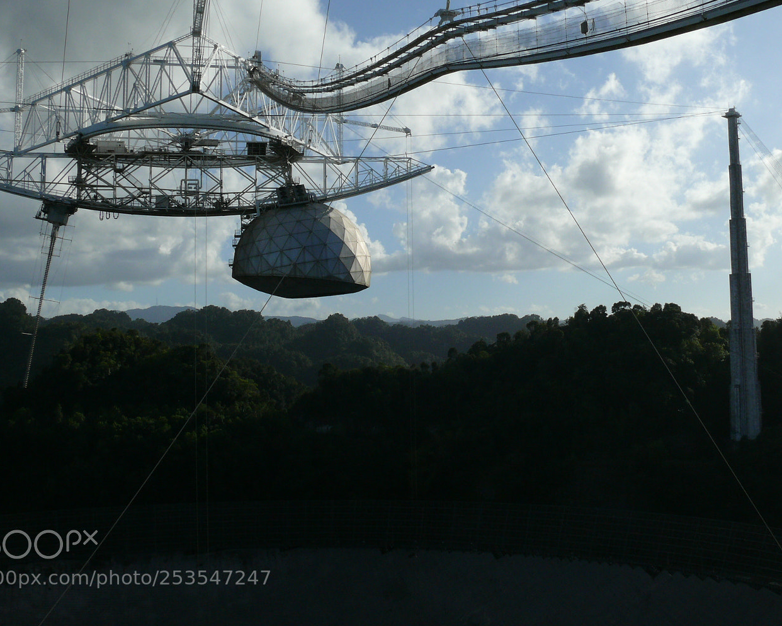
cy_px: 249
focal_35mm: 44
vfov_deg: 34.0
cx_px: 445
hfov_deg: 41.9
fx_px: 1019
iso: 100
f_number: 8
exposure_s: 1/640
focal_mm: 7.4
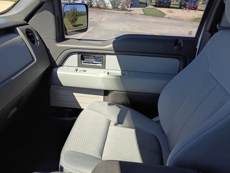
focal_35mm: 29
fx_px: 193
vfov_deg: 48.2
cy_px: 86
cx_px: 115
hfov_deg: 61.7
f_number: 1.8
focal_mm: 4.27
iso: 100
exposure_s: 1/190
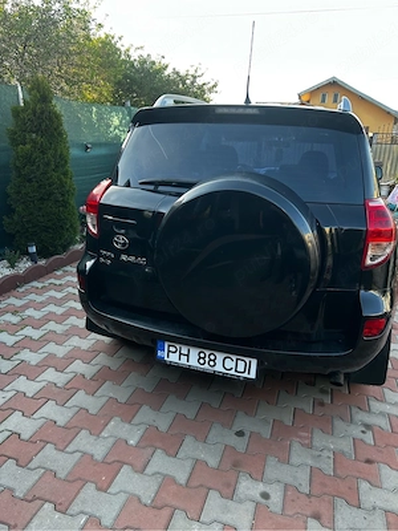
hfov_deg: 53.1
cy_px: 266
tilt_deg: -16.6
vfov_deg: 67.3
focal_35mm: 26
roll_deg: -1.8
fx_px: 399
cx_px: 199
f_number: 1.5
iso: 32
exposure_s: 1/148
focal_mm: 5.7
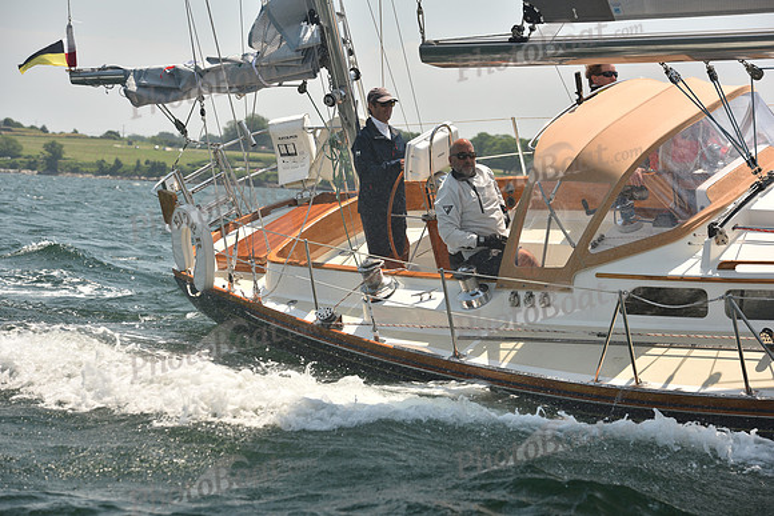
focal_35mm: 100
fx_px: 2150
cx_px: 387
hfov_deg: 20.4
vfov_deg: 13.7
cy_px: 258
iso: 250
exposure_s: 1/640
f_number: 6.3
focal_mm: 100
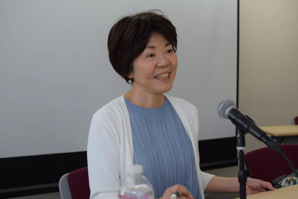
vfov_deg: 25.8
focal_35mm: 52
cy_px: 100
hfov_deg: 37.8
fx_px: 435
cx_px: 149
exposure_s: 1/60
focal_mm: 35
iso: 100
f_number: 4
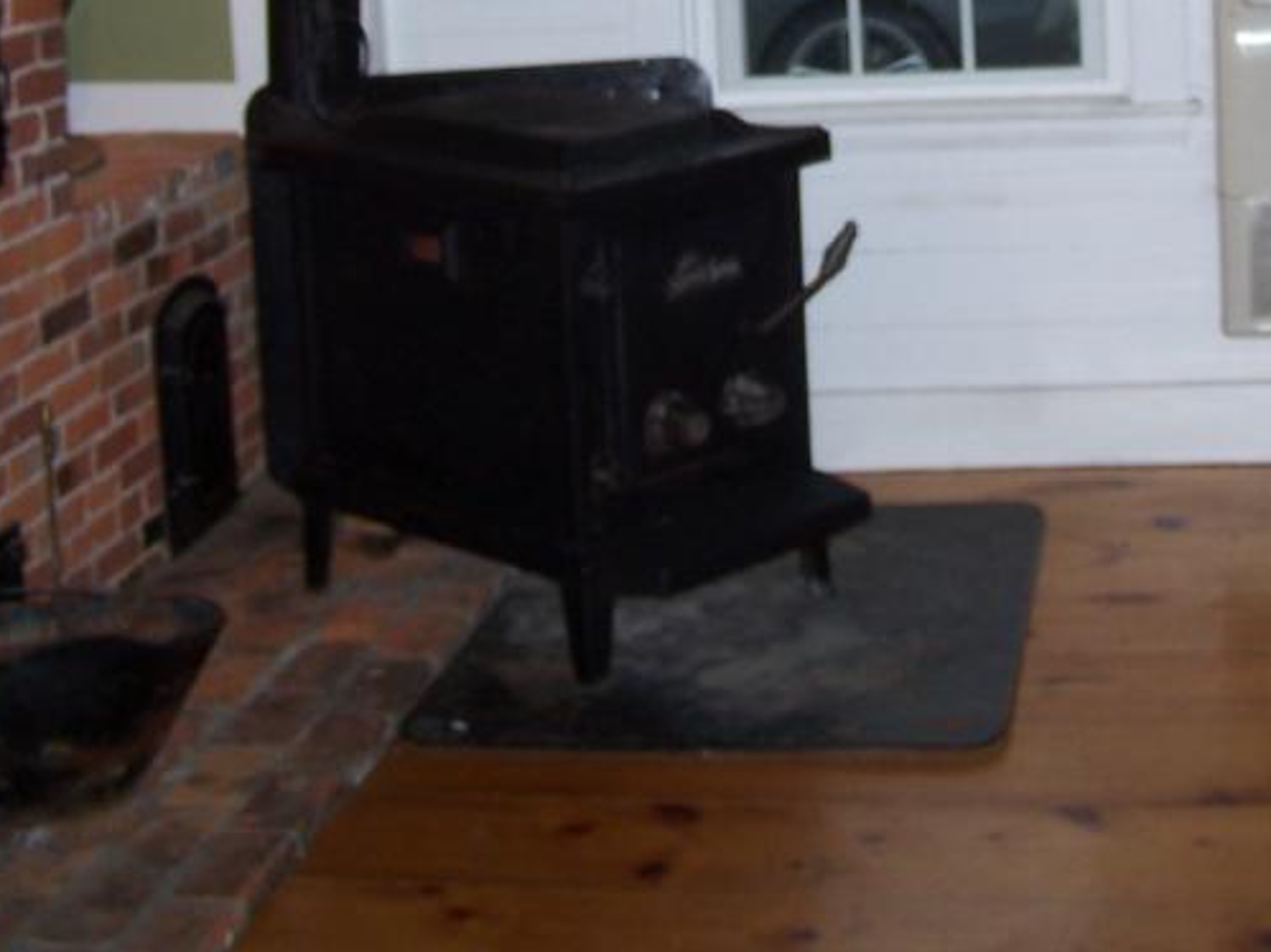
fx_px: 2863
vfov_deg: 18.4
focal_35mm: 78
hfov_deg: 24.8
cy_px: -23
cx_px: 948
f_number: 2.8
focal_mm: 6.3
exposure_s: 1/60
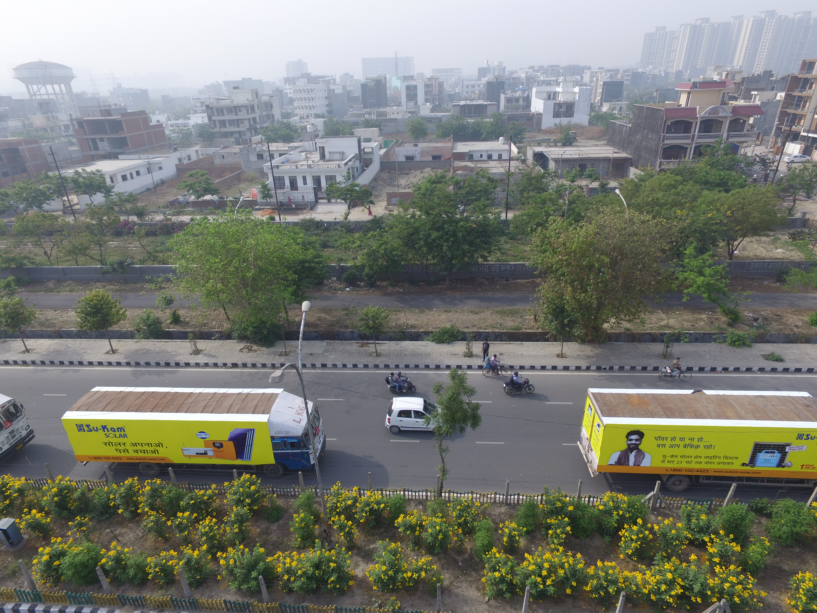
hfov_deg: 81.7
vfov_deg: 66.0
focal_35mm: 20
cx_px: 408
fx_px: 472
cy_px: 306
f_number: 2.8
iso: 100
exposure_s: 1/535
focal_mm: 3.61
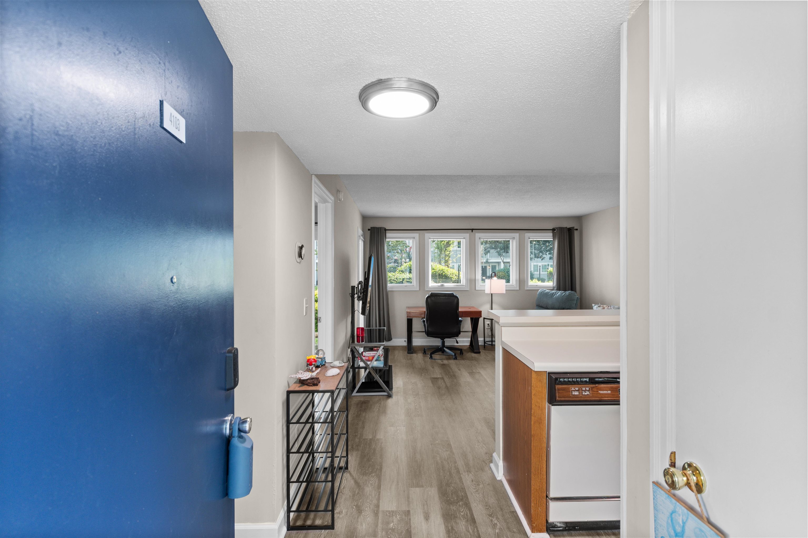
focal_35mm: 17
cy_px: 269
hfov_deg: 93.3
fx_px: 382
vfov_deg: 70.4
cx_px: 404
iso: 100
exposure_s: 1/8
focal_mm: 11.5
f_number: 4.8
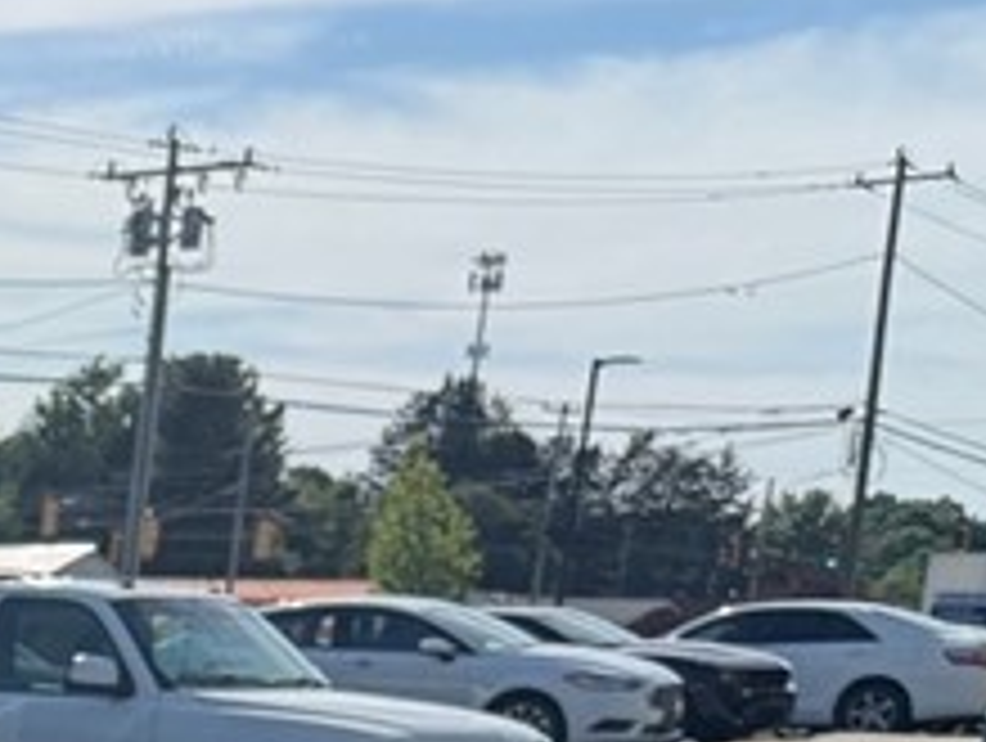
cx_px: -1058
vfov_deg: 11.8
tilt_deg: -14.8
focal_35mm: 112
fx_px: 3195
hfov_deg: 14.3
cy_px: 1502
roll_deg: -2.7
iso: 100
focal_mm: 6.76
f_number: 1.78
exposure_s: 1/6173
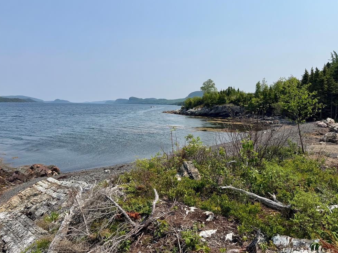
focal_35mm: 25
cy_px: 124
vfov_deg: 54.9
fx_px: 244
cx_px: 166
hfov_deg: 69.4
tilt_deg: -4.5
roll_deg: -1.0
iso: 80
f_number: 1.78
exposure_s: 1/8130
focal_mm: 6.76
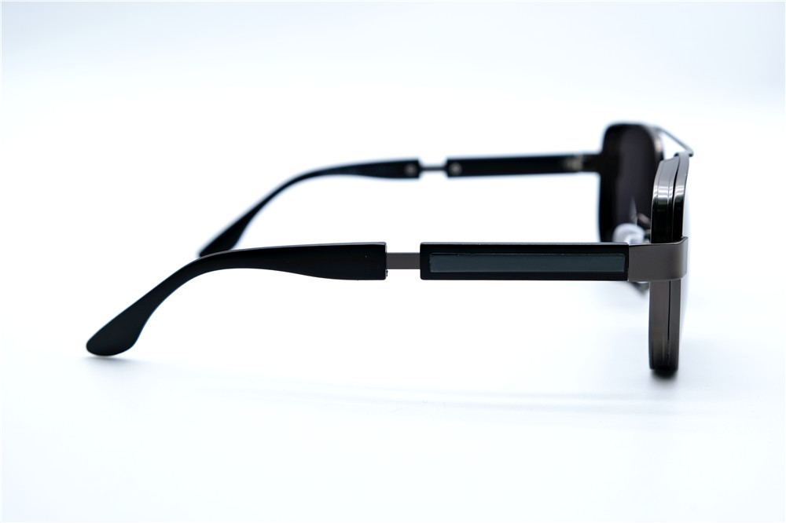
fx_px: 1113
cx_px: 393
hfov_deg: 38.9
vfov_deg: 26.5
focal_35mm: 51
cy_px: 262
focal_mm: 34.3
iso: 160
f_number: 5.6
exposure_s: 1/125
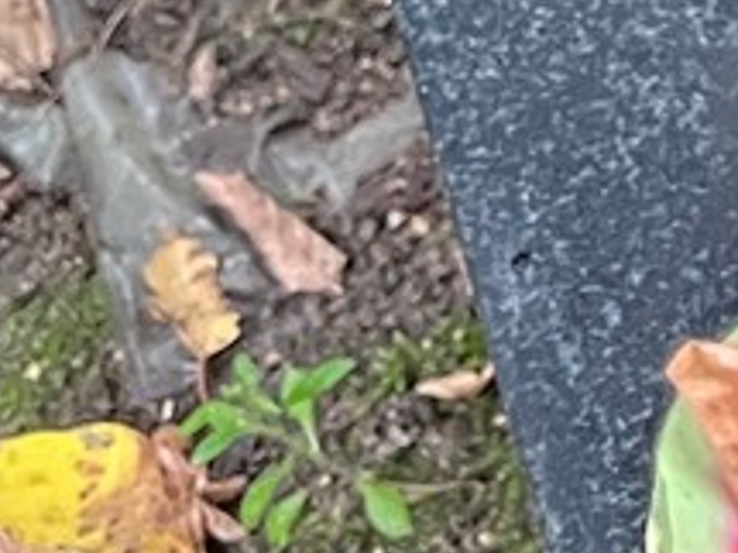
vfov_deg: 7.4
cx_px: 2036
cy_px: -1175
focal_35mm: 174
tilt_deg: -39.8
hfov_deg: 9.5
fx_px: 3708
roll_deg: -2.3
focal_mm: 5.1
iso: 400
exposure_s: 1/60
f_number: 1.6
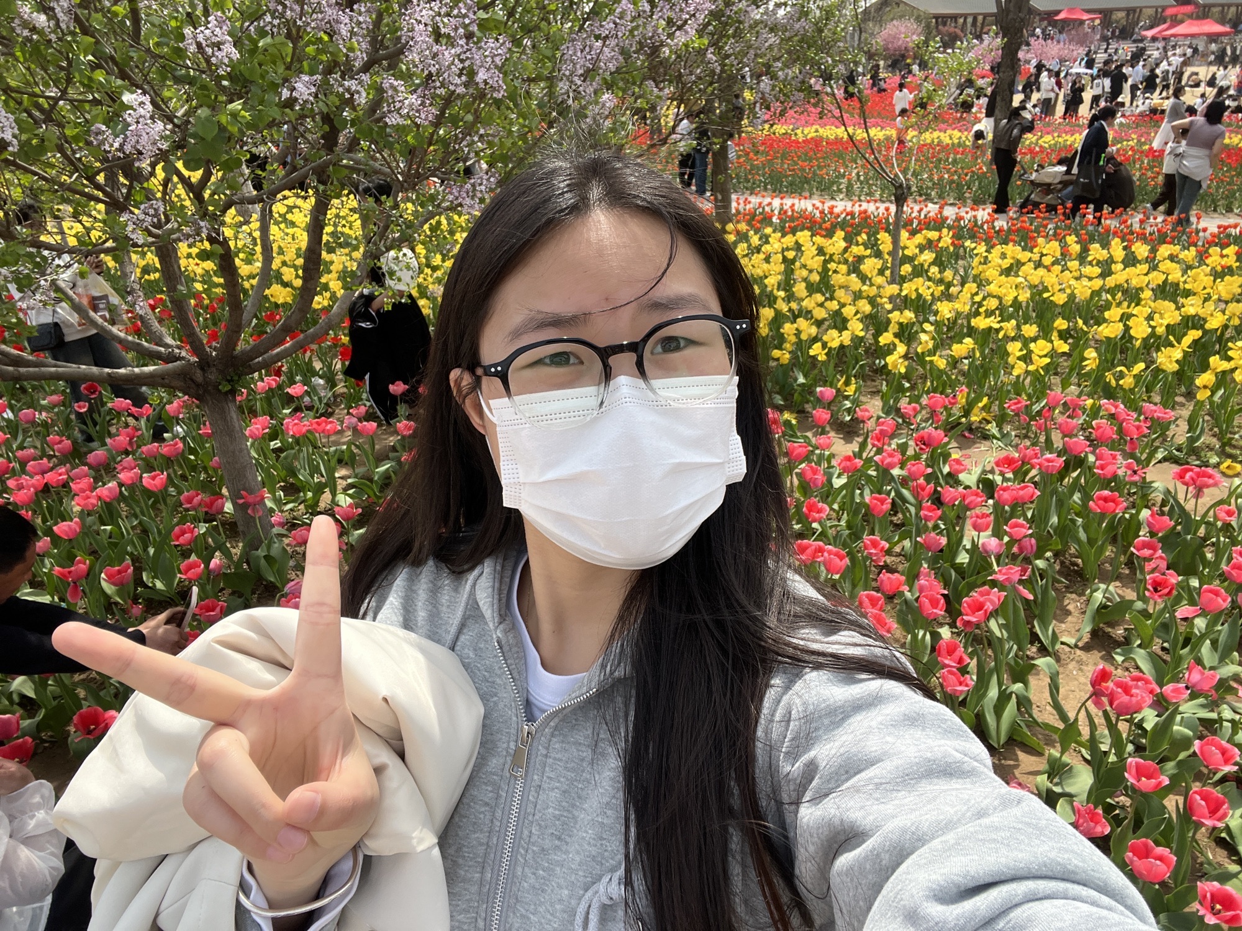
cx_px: 621
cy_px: 466
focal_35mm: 23
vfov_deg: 58.9
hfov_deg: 73.9
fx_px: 825
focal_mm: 2.71
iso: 32
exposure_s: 1/931
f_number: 2.2
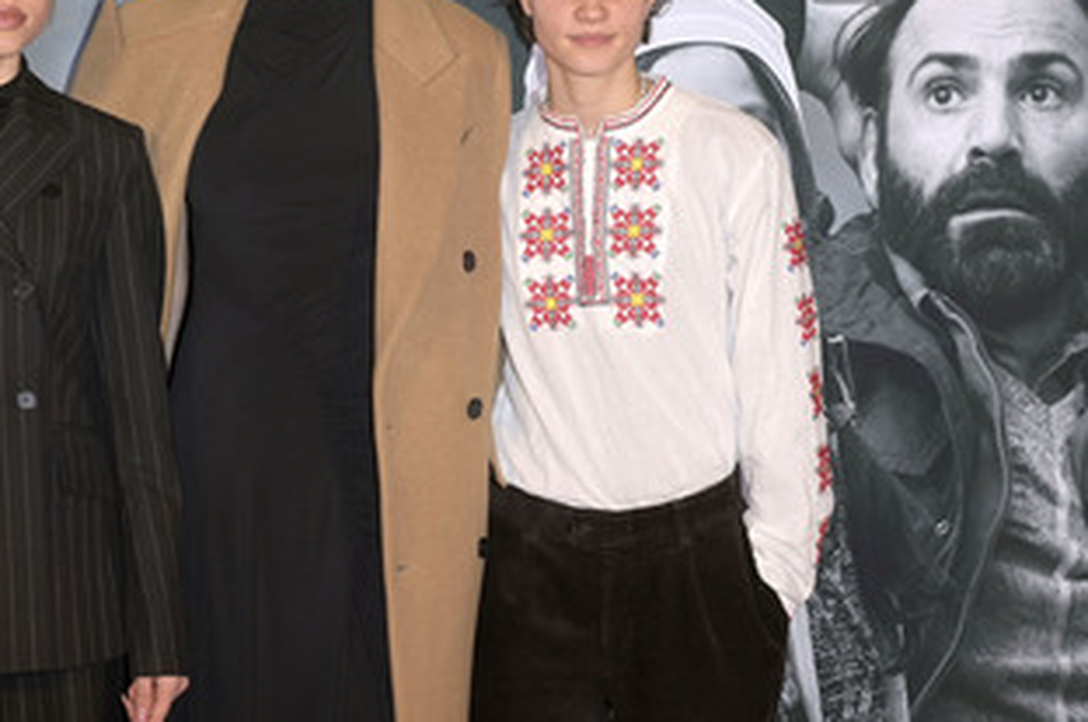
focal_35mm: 81
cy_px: 251
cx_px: 354
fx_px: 2444
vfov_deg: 16.8
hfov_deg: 25.0
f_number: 5
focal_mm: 56
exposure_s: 1/250
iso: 500
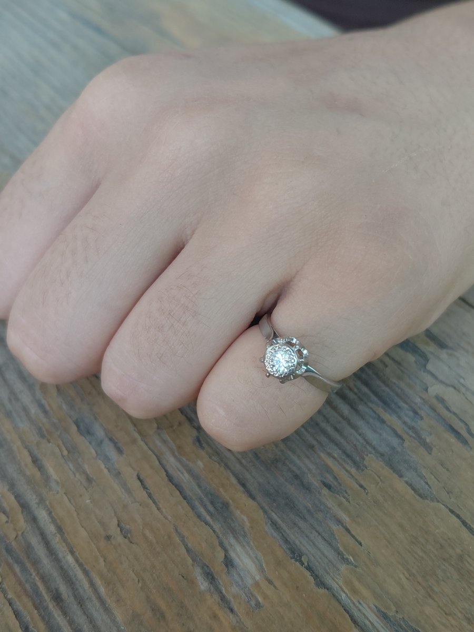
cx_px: 237
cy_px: 316
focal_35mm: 25
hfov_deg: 54.9
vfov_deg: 69.4
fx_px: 456
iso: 50
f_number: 1.8
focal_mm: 4.69
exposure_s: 1/166
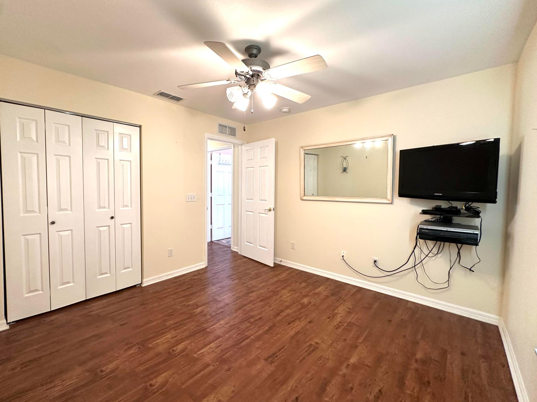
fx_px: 233
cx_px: 251
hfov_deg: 98.0
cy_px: 196
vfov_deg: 81.7
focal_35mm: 15
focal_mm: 2.22
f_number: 2.2
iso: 160
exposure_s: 1/60
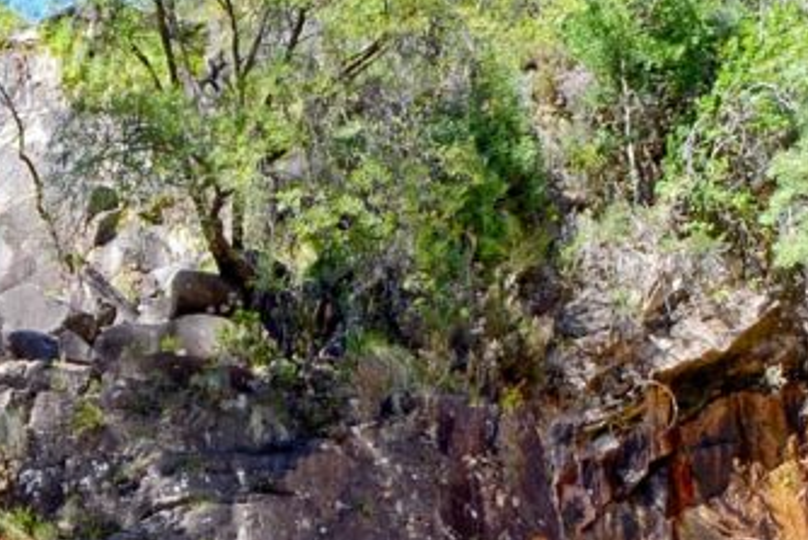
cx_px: 16
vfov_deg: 23.7
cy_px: 530
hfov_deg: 33.4
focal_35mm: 55
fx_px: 1235
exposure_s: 1/6
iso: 100
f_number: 22
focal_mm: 18
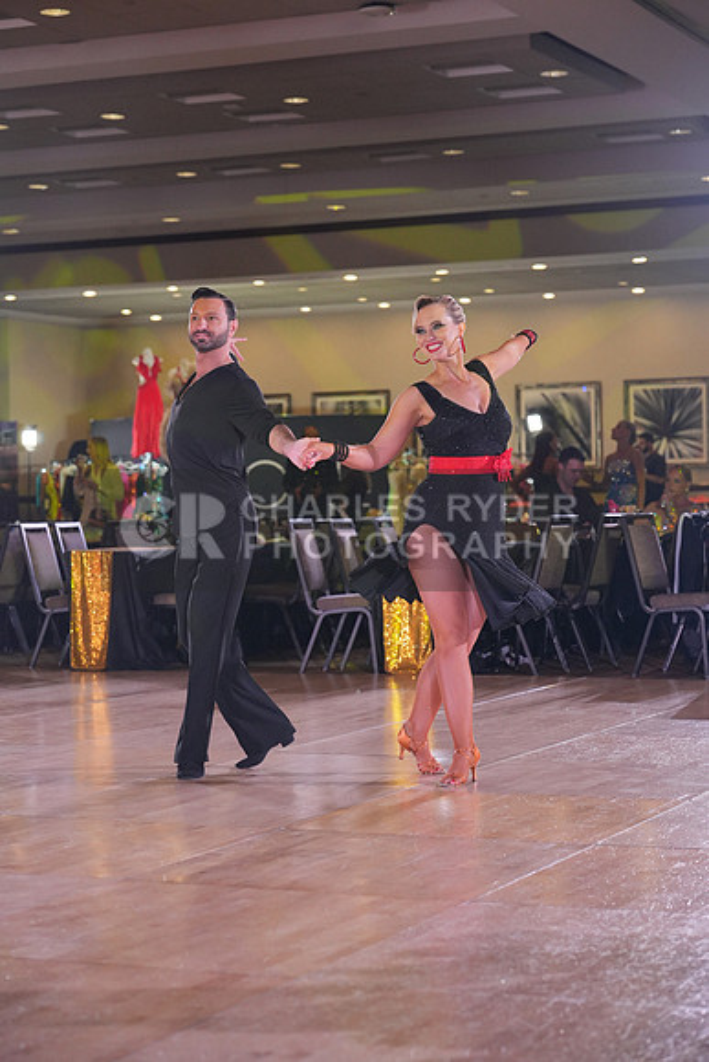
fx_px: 2214
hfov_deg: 18.2
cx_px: 354
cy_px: 531
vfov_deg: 27.0
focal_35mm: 75
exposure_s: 1/400
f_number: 4
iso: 2000
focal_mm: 75
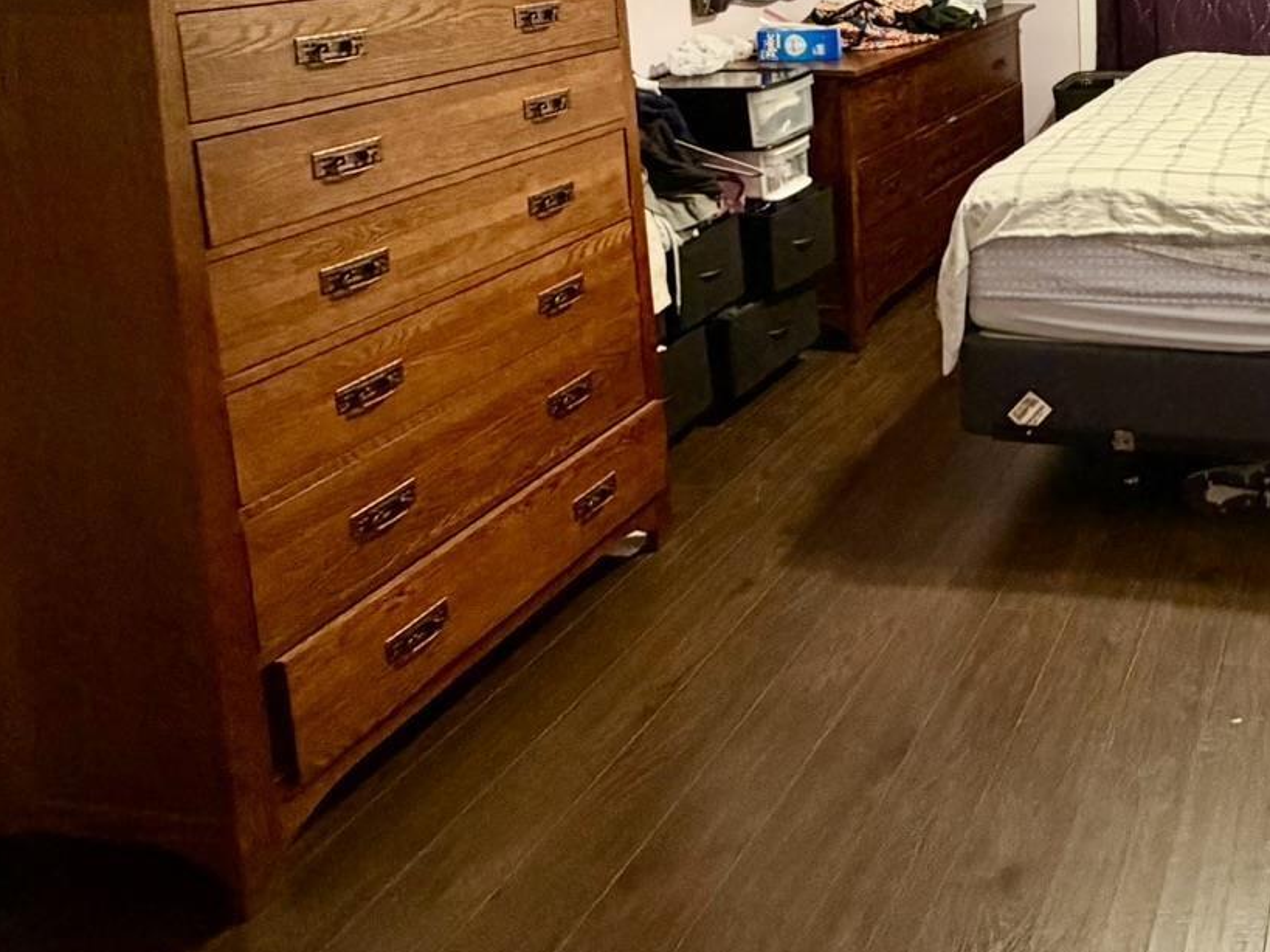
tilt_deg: -8.3
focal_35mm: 35
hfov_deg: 45.1
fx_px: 1284
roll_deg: +0.0
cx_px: 1250
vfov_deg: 37.6
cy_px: 70
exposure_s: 1/60
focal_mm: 2.22
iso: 320
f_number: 2.2
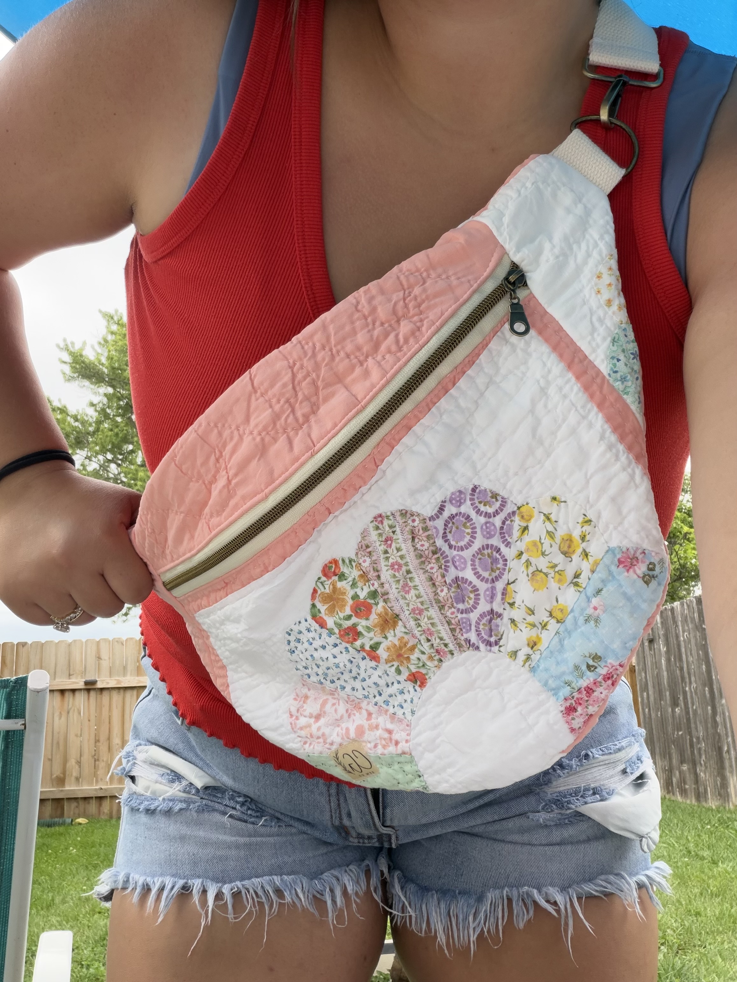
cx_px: 368
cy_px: 491
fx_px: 852
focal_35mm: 30
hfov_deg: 46.8
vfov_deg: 60.0
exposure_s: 1/178
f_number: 1.9
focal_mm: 2.71
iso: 25
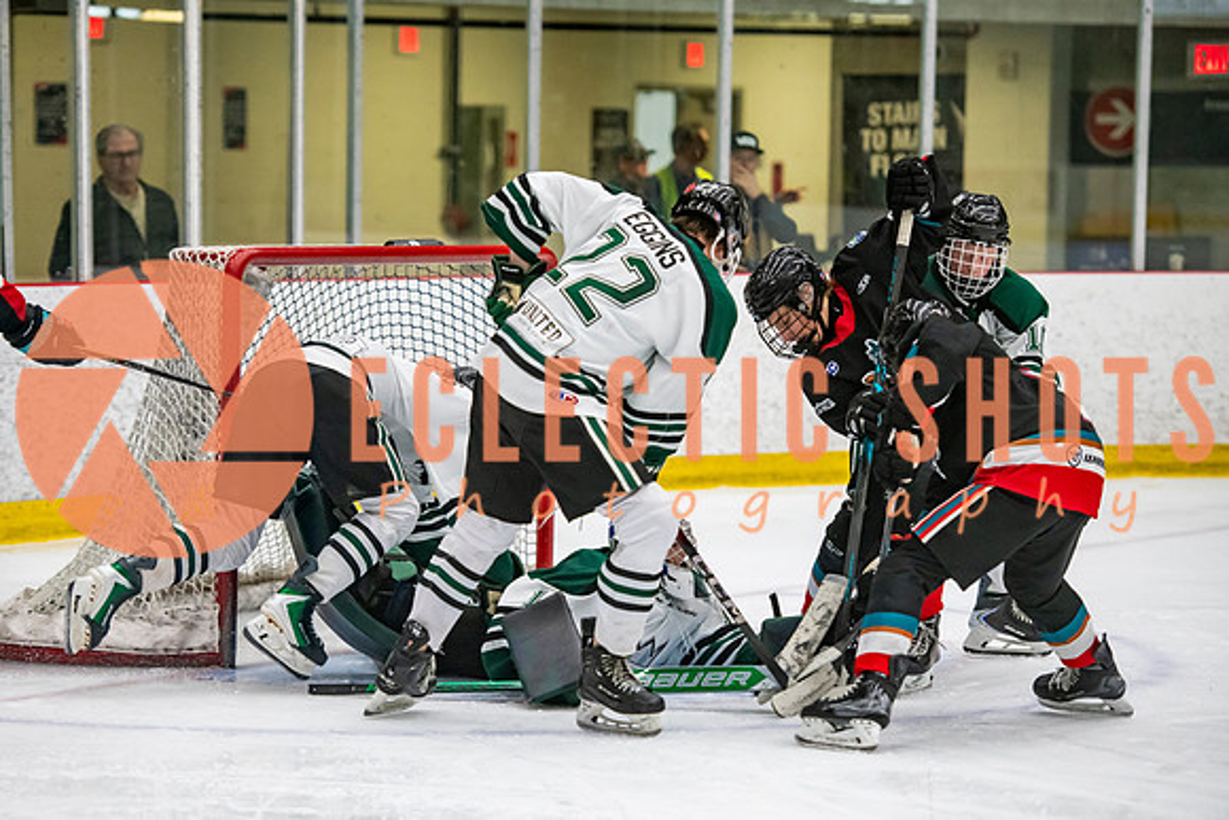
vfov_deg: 9.5
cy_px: 457
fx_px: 4918
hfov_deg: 14.2
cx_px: 543
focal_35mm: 144
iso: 2000
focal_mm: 125
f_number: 3.2
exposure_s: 1/640
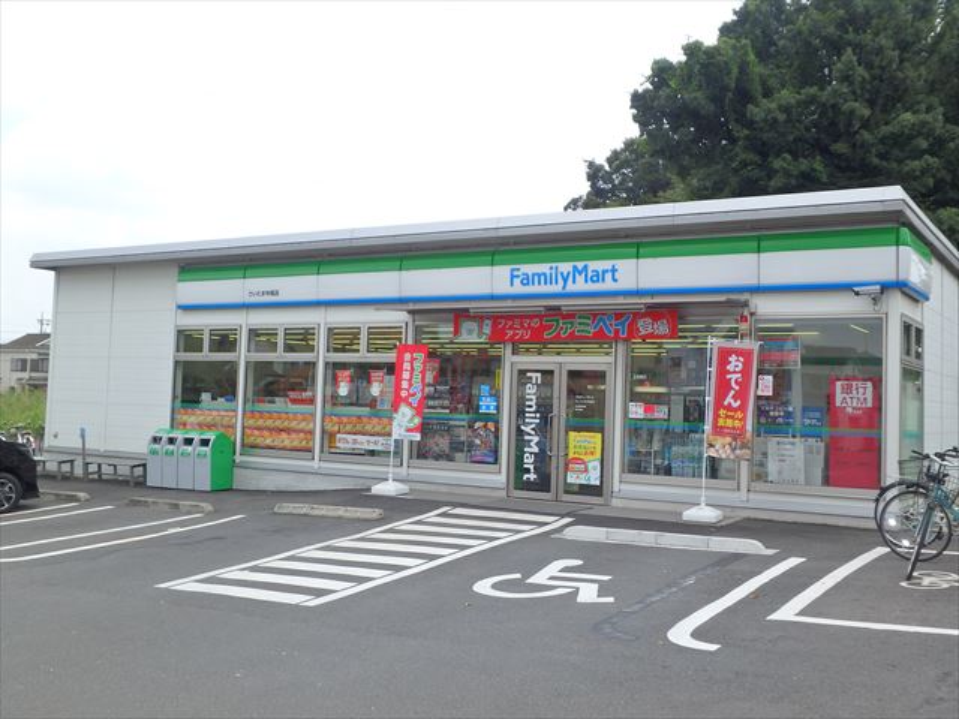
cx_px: 480
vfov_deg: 39.7
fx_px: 997
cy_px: 360
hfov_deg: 51.4
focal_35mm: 36
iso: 125
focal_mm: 6.4
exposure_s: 1/400
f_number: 5
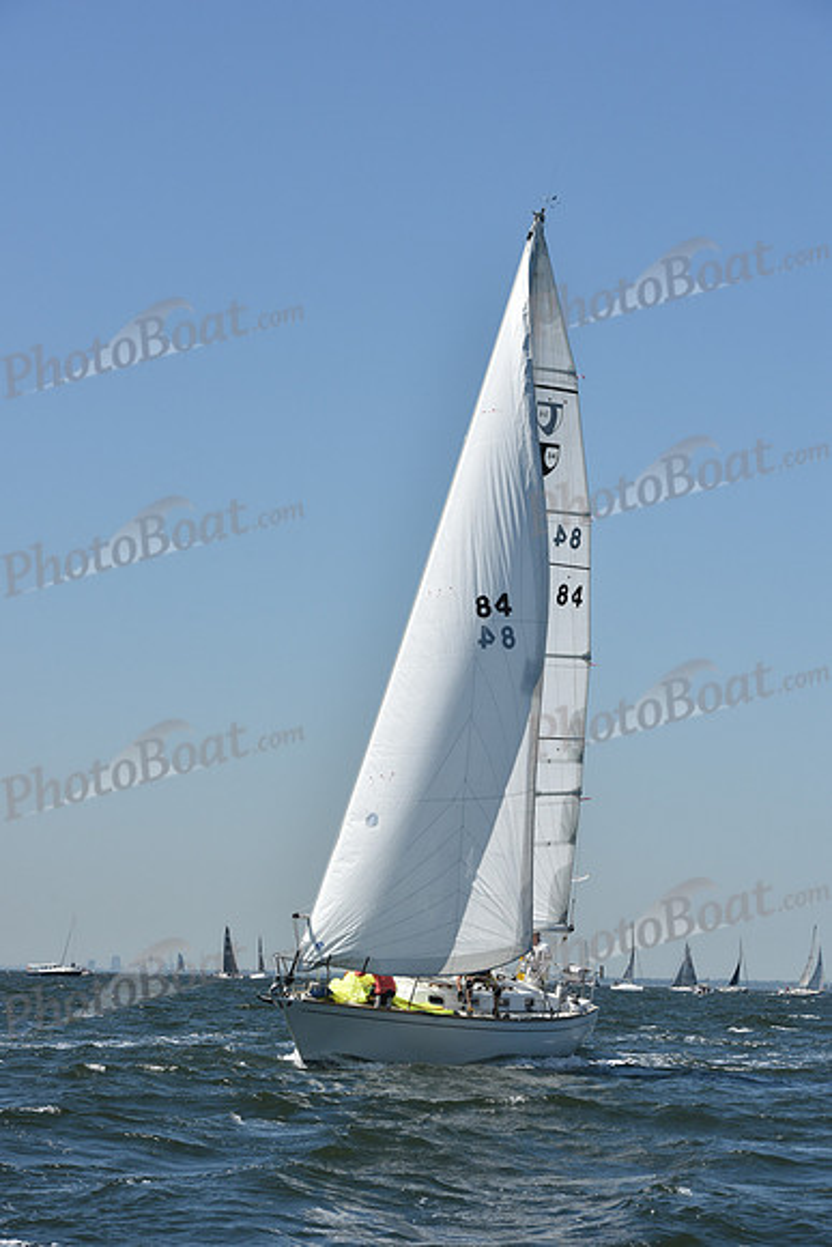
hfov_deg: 13.7
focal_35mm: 100
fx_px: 3464
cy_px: 624
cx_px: 416
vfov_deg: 20.4
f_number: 9
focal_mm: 100
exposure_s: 1/1250
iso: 250
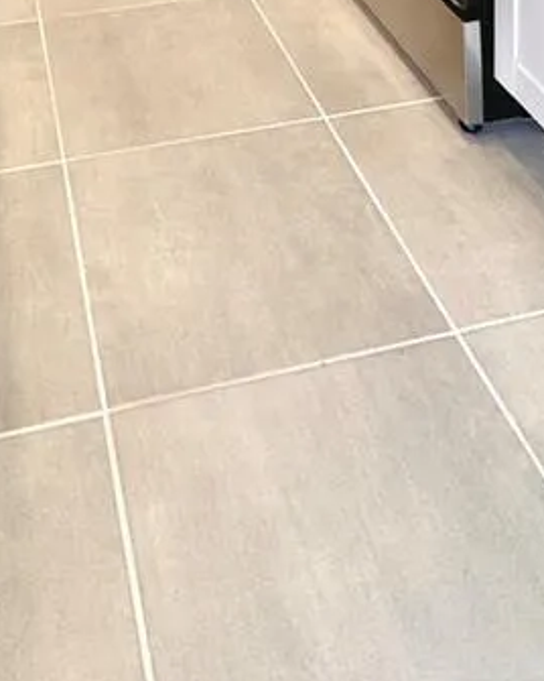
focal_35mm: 49
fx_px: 986
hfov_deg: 30.6
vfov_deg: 24.7
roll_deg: +1.8
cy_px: -437
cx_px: 173
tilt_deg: -2.8
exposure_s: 1/120
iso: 125
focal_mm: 2.22
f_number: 2.2
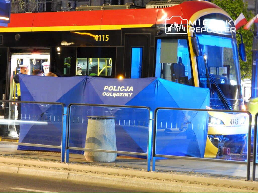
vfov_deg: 14.1
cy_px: 96
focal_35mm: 105
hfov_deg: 18.7
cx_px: 129
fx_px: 783
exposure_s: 1/3
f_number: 4
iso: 800
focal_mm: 18.9
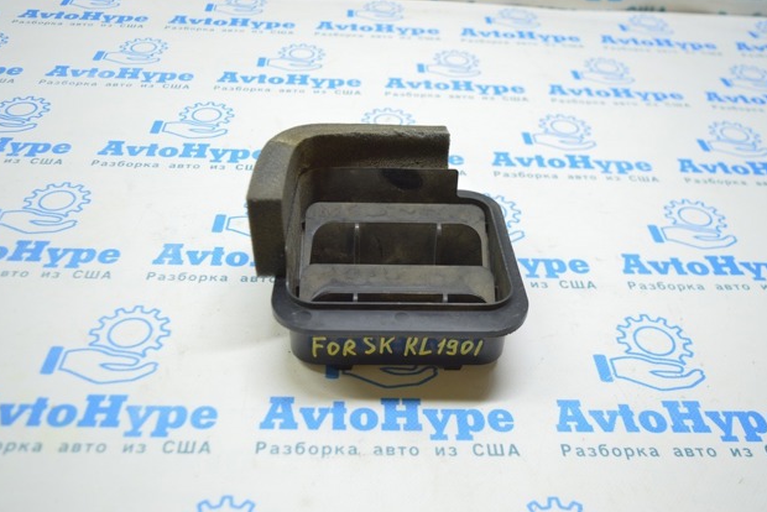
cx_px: 380
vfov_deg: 38.9
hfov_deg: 55.8
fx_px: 725
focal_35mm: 34
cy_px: 262
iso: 400
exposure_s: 1/40
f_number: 3.8
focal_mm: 22
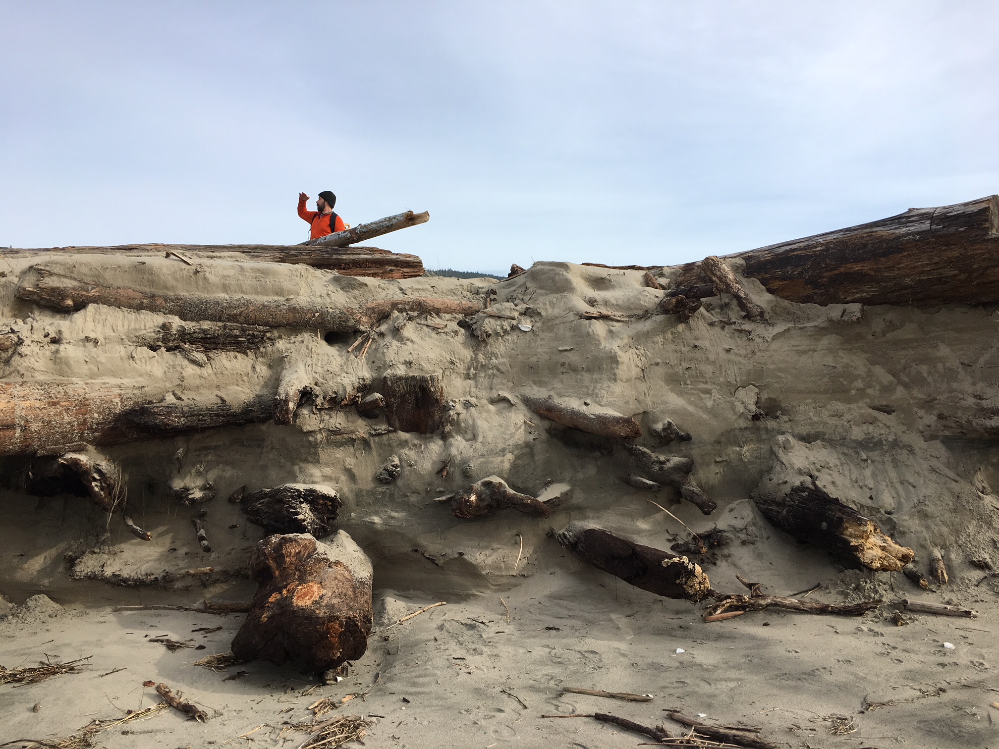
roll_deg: +1.4
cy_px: 374
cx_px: 500
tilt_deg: +1.8
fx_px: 837
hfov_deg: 61.7
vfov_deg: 48.2
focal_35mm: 29
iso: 25
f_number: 2.2
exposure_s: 1/974
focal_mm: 4.15
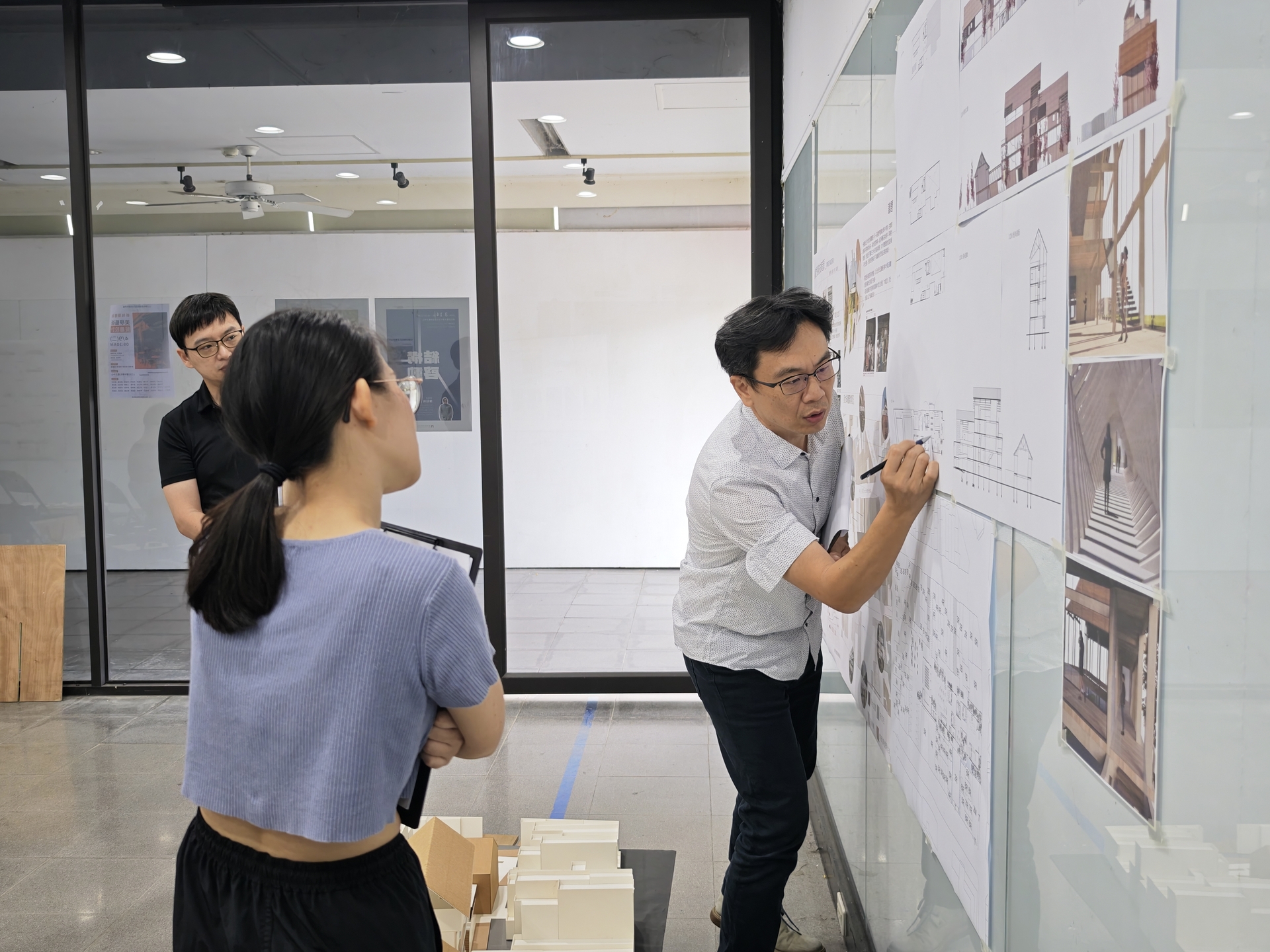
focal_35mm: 35
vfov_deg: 40.7
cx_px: 635
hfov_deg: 52.6
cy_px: 476
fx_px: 1284
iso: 192
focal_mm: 8.72
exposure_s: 1/60
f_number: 1.63
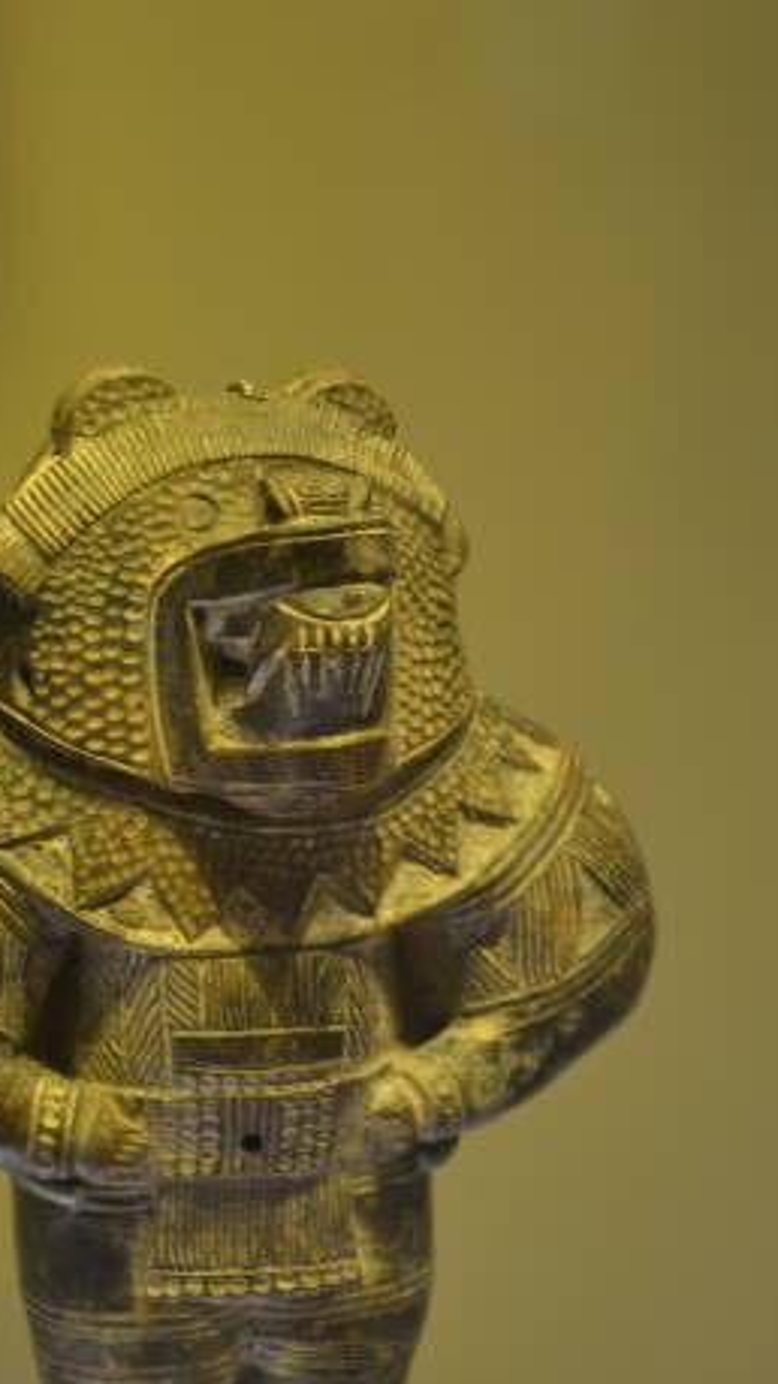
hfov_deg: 8.8
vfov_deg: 15.6
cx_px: 252
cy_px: 1055
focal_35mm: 137
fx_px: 5027
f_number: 5.6
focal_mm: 50
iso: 220
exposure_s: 1/15
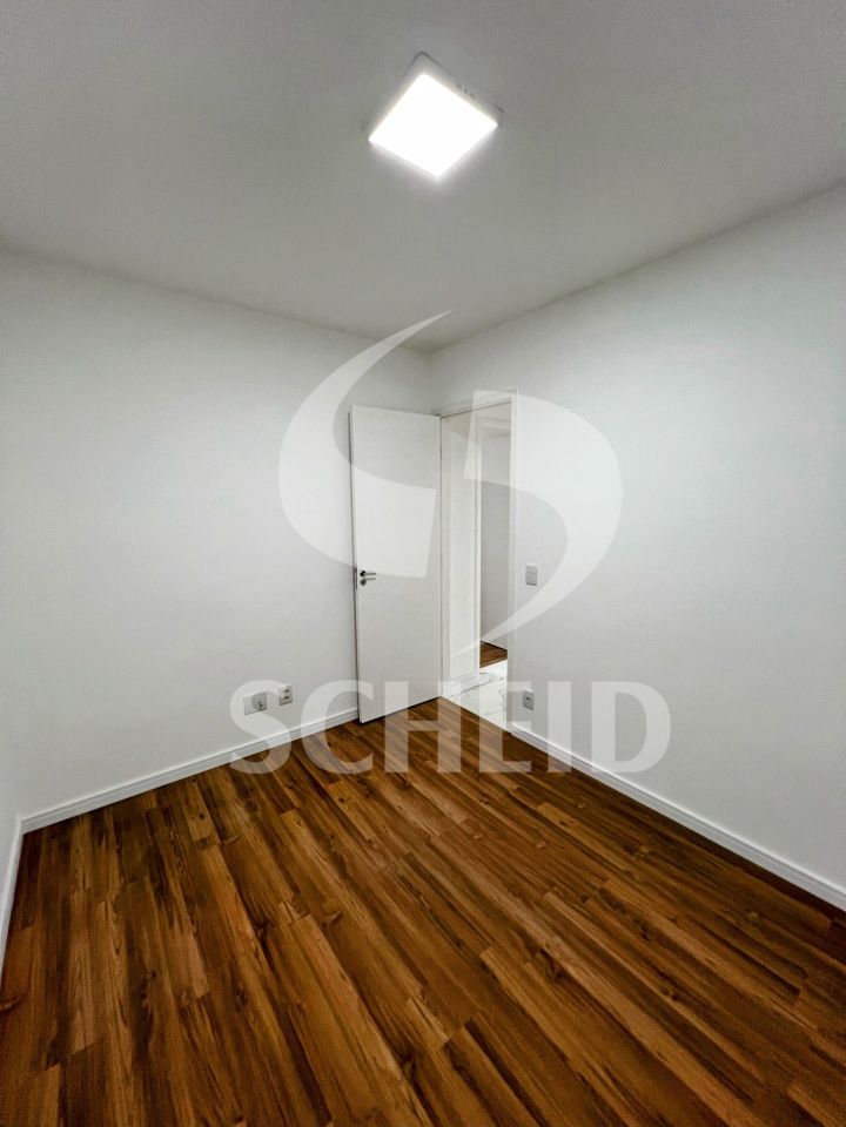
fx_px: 424
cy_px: 564
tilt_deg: -8.4
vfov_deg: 106.2
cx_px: 423
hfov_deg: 89.9
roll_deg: +1.0
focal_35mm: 13
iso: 200
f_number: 1.8
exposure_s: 1/120
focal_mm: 1.57
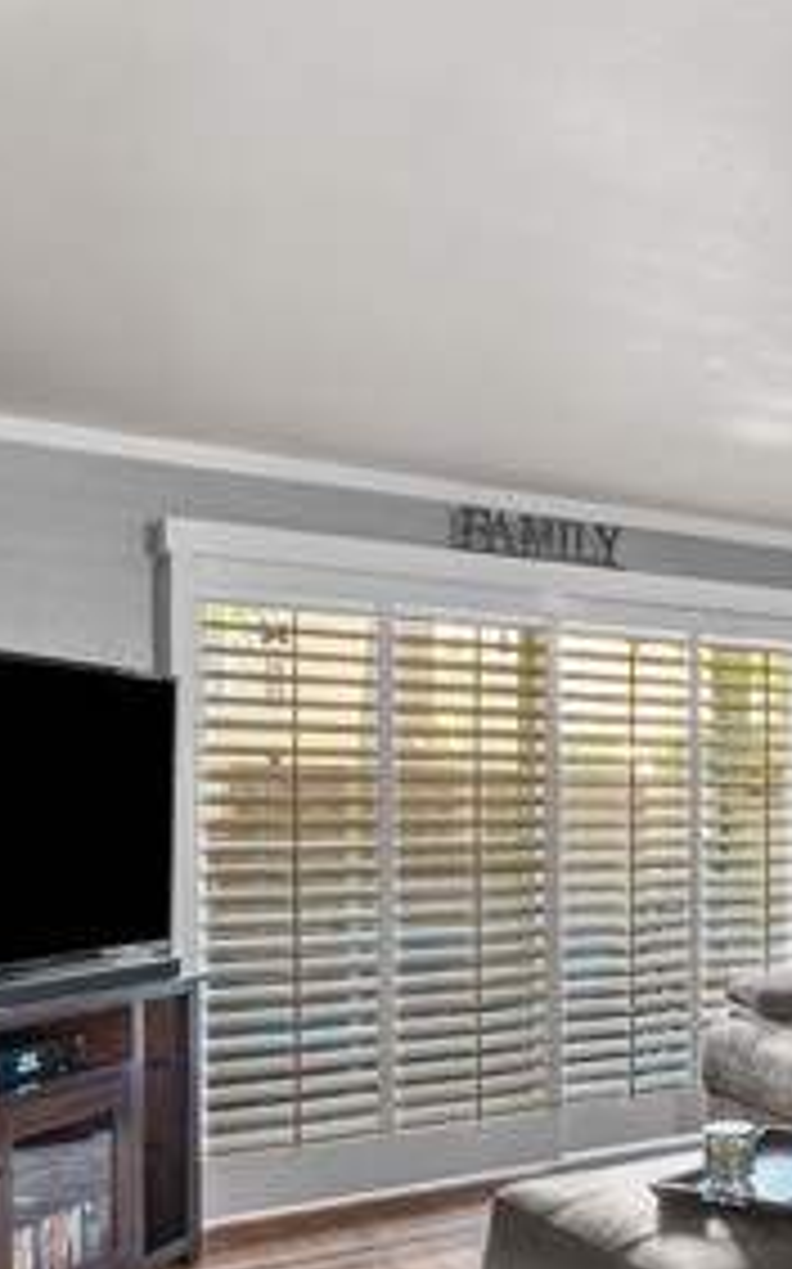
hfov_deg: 31.1
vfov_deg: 52.1
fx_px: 1279
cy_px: 808
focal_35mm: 37
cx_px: 842
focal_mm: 16
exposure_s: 5
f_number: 8
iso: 640
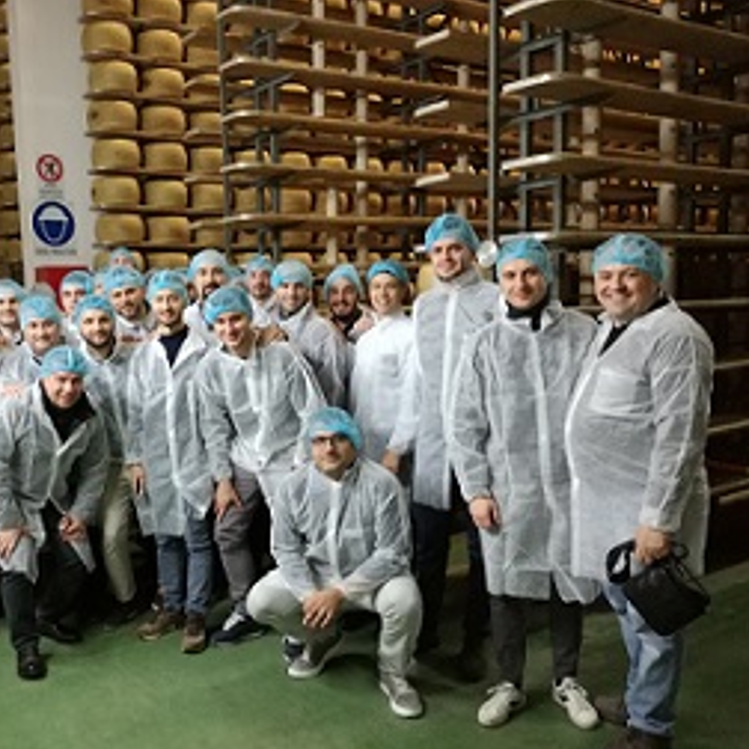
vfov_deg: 49.7
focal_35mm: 33
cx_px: 247
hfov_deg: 48.9
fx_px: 808
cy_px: 385
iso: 500
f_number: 2
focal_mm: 3.79
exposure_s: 1/25
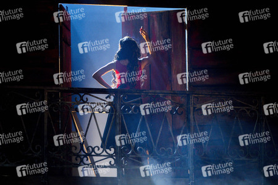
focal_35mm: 300
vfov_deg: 4.6
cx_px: 139
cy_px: 92
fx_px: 2316
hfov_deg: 6.9
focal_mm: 300
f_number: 4
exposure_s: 1/320
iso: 3200
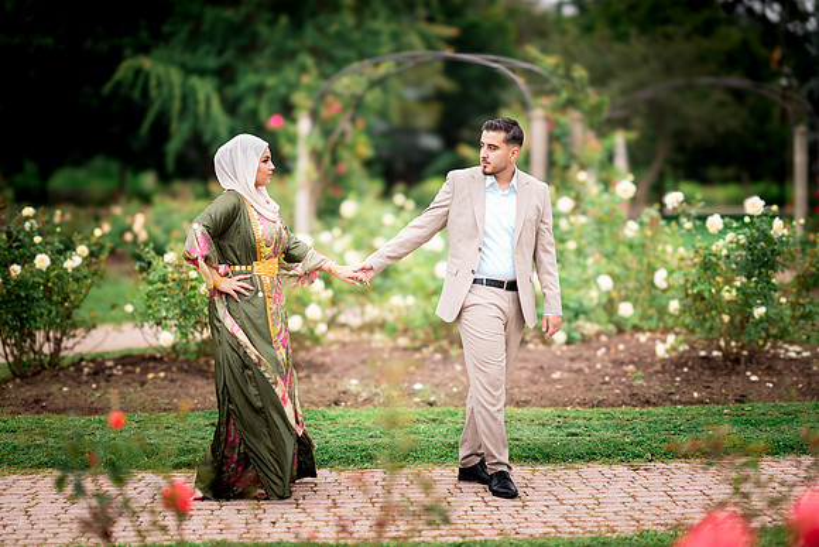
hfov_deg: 23.9
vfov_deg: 16.1
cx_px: 410
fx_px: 1934
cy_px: 274
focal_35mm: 85
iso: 100
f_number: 1.4
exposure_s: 1/1600
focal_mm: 85
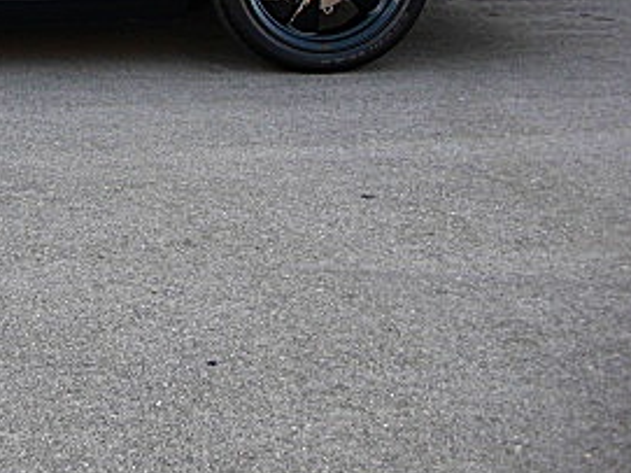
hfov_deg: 21.6
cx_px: -88
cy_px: -58
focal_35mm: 85
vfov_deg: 16.8
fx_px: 1549
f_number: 2.8
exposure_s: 1/100
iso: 50
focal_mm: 6.3
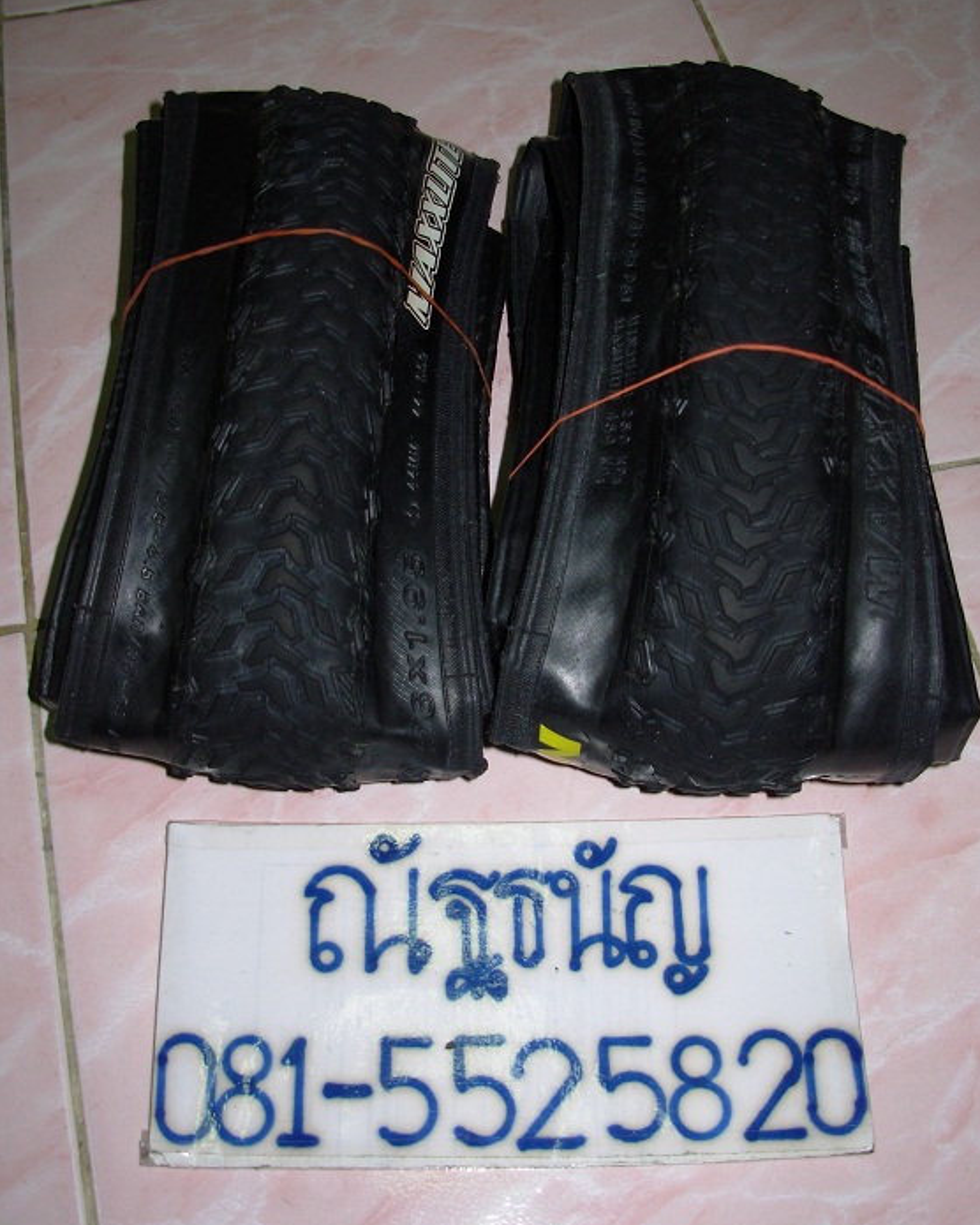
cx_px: 494
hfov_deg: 37.3
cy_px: 601
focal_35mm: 40
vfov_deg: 45.8
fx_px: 1450
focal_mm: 6.3
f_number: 2.9
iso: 50
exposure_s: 1/32
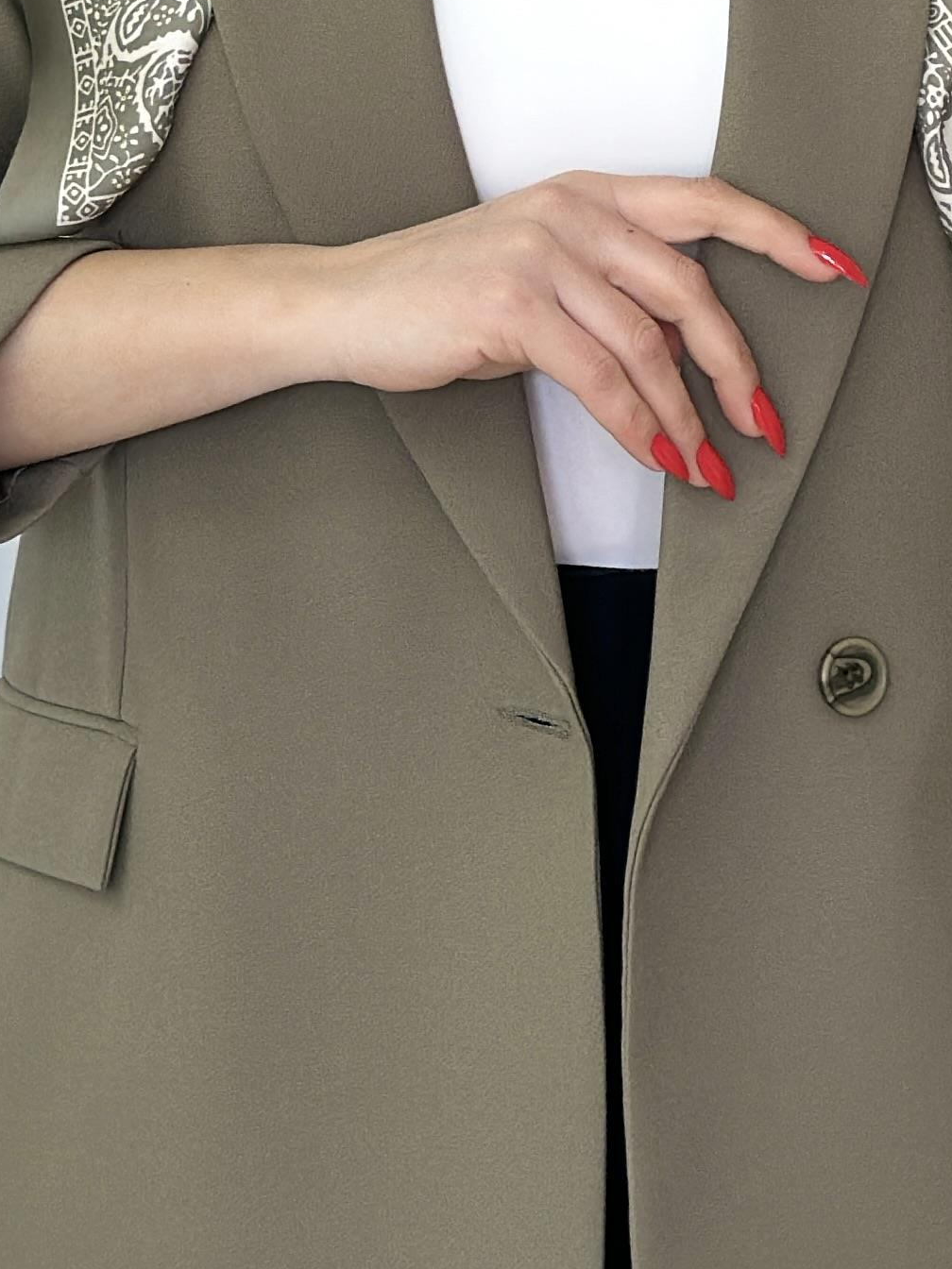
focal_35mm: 144
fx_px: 5280
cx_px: 591
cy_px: -105
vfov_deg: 13.4
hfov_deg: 10.3
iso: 64
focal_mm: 6.86
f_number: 1.78
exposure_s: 1/100
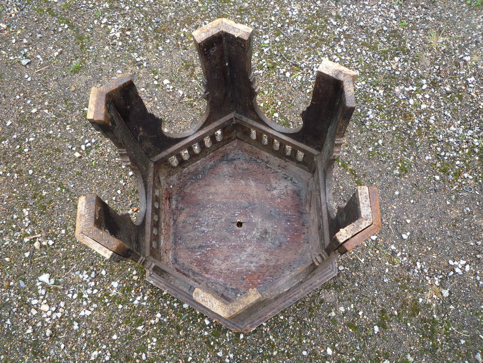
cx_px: 242
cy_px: 182
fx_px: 419
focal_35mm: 30
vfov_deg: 46.8
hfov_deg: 60.0
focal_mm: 5.2
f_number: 3.3
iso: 100
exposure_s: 1/60
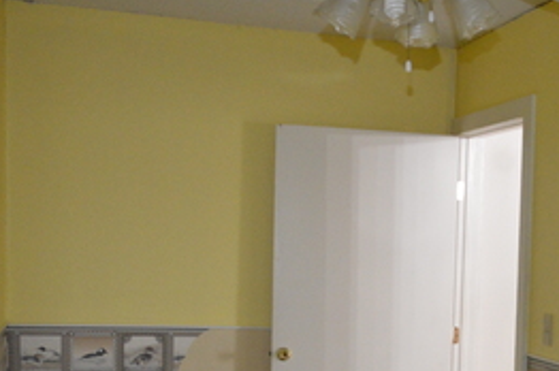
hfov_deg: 29.4
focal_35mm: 66
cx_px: 497
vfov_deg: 20.0
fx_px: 1024
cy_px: 360
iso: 2500
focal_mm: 18
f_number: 3.5
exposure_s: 1/60
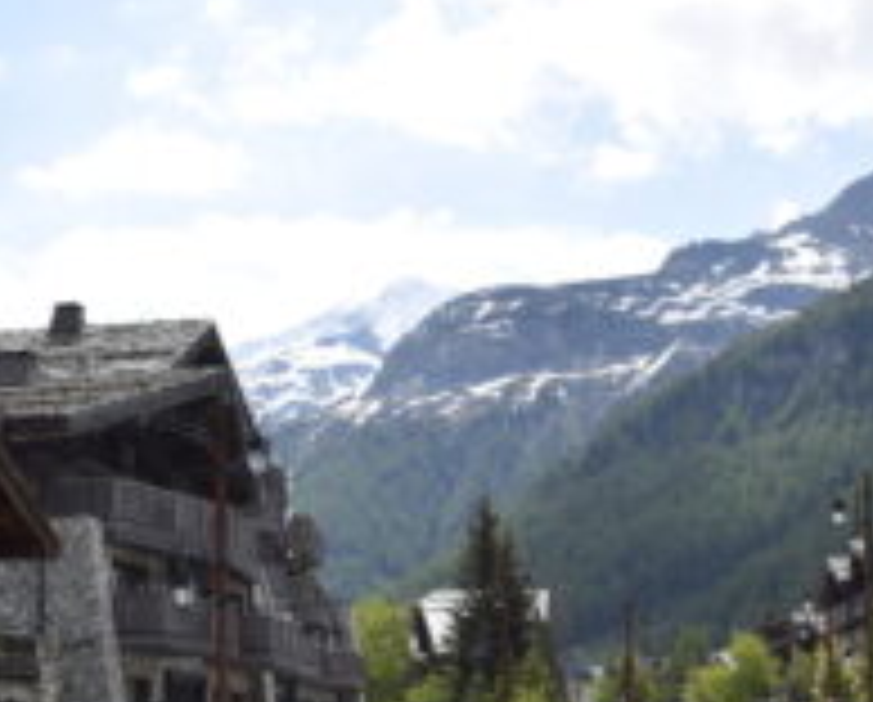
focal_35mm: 74
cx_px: 518
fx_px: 1916
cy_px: 612
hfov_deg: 25.6
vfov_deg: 20.4
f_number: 10
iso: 200
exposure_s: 1/400
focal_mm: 24
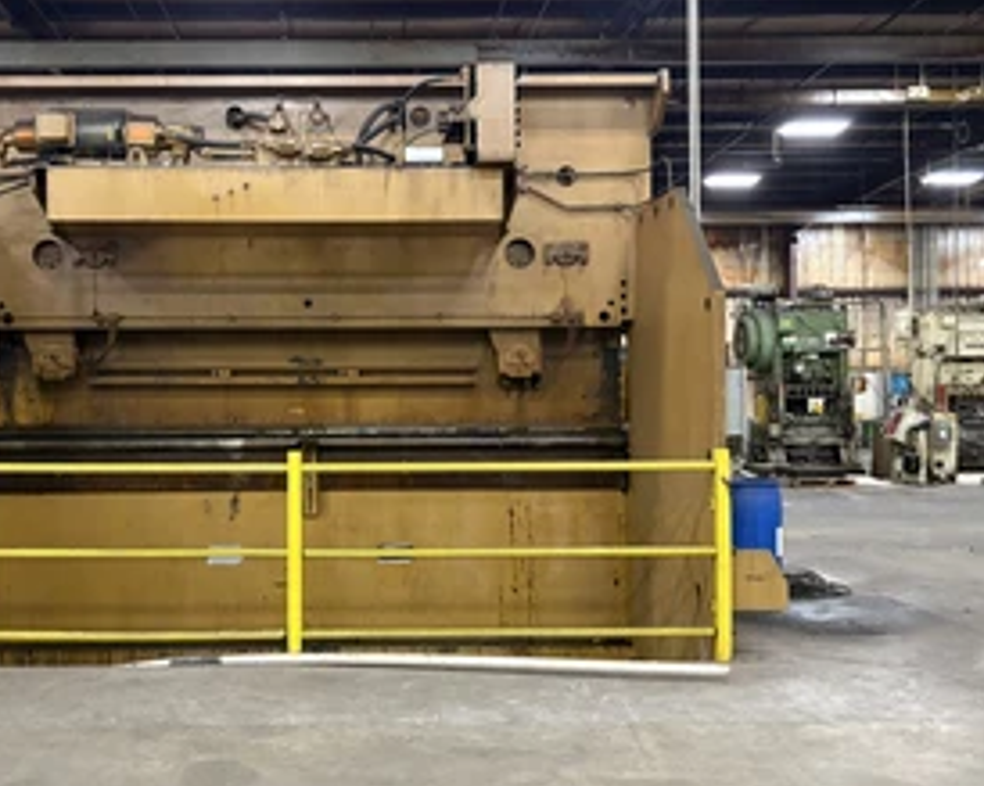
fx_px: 1077
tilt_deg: +1.2
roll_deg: -0.3
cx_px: 356
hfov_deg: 48.5
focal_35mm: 37
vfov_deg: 40.1
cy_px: 406
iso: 500
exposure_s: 1/60
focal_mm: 5.96
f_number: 1.6
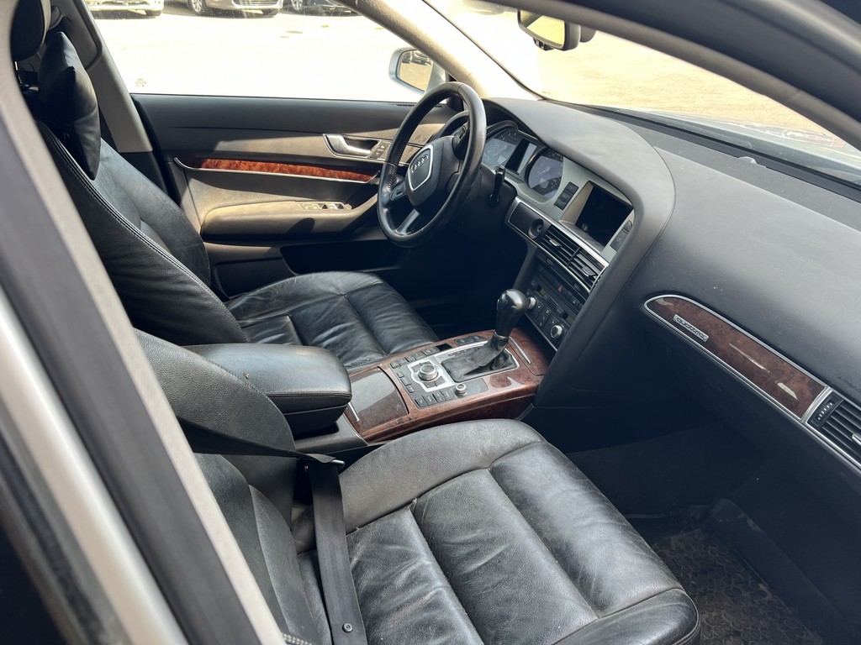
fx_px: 647
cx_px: 430
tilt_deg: -30.7
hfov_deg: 67.3
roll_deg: -1.8
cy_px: 322
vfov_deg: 53.1
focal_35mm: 26
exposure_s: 1/121
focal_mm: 5.7
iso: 40
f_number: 1.5
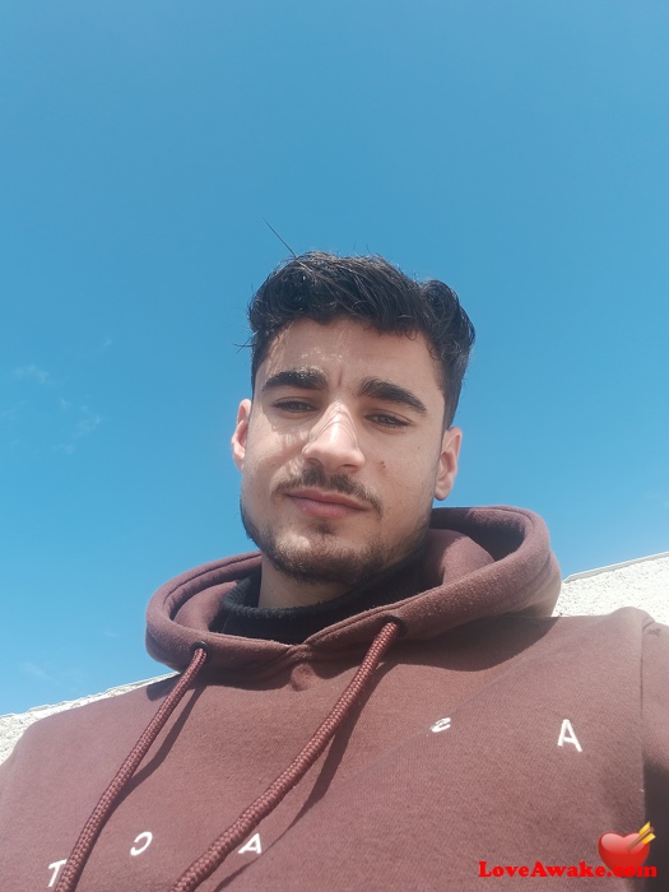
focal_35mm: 26
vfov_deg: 67.3
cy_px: 446
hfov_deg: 53.1
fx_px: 670
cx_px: 334
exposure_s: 1/615
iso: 100
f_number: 2.1
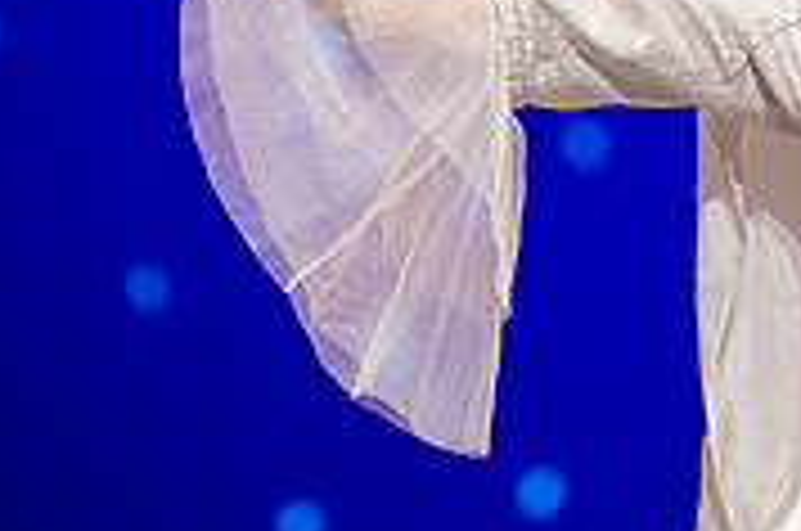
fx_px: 9795
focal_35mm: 441
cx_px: 1071
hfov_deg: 4.7
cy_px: -133
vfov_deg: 3.1
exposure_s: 1/125
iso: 1250
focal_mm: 135
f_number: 6.7
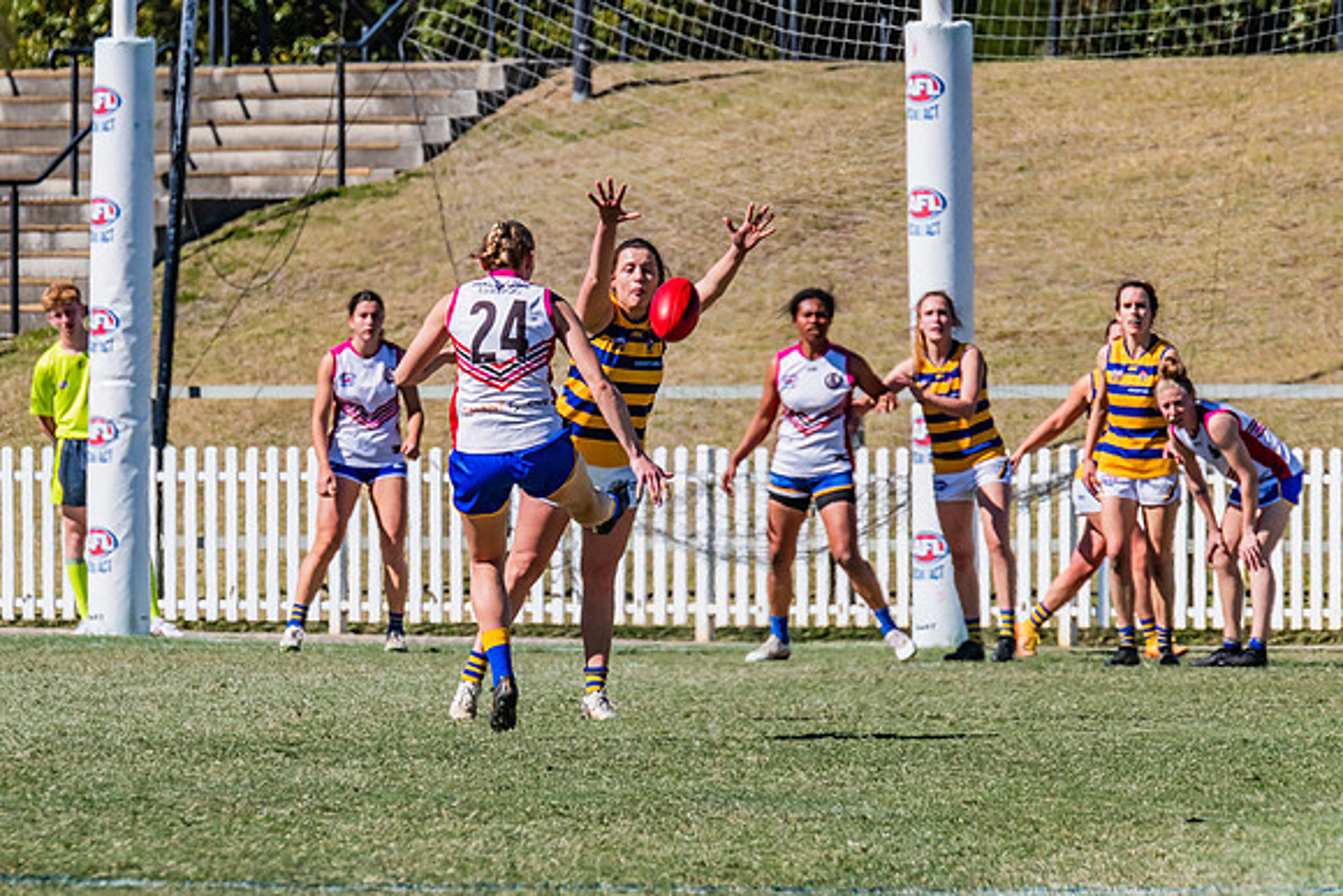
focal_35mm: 589
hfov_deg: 3.5
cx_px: 488
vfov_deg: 2.3
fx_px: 21967
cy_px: 324
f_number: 11
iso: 800
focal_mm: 420
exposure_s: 1/1600
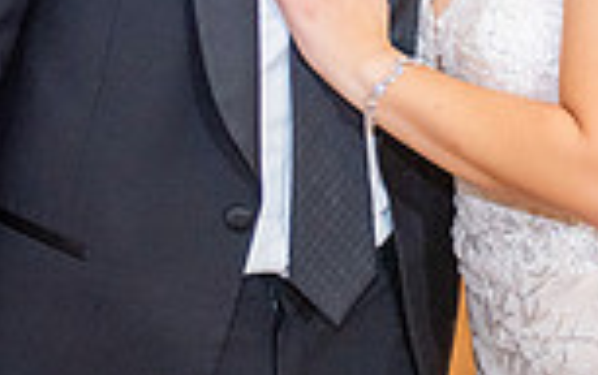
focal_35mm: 201
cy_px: -189
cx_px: 473
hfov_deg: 10.4
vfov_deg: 6.5
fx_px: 3279
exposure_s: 1/250
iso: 1600
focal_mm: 52
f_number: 2.8
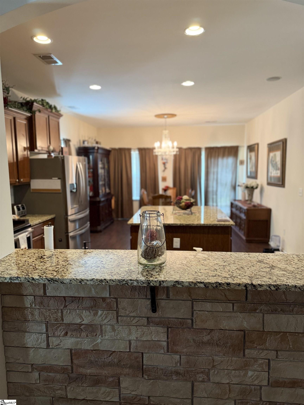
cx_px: 152
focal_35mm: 24
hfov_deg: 56.8
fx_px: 281
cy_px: 202
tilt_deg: -6.6
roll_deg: +0.9
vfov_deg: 71.6
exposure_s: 1/60
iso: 320
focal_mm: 6.76
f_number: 1.78
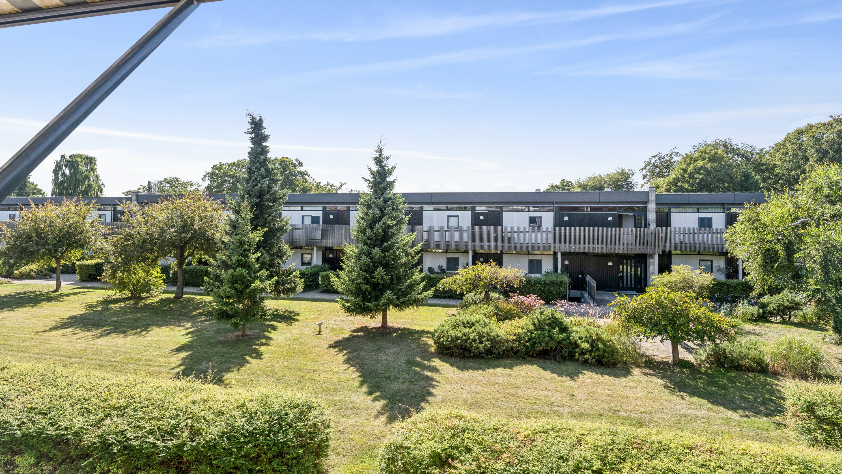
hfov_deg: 86.8
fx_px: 445
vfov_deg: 55.8
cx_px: 418
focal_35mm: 20
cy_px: 207
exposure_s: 1/640
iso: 400
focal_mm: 12.6
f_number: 7.1
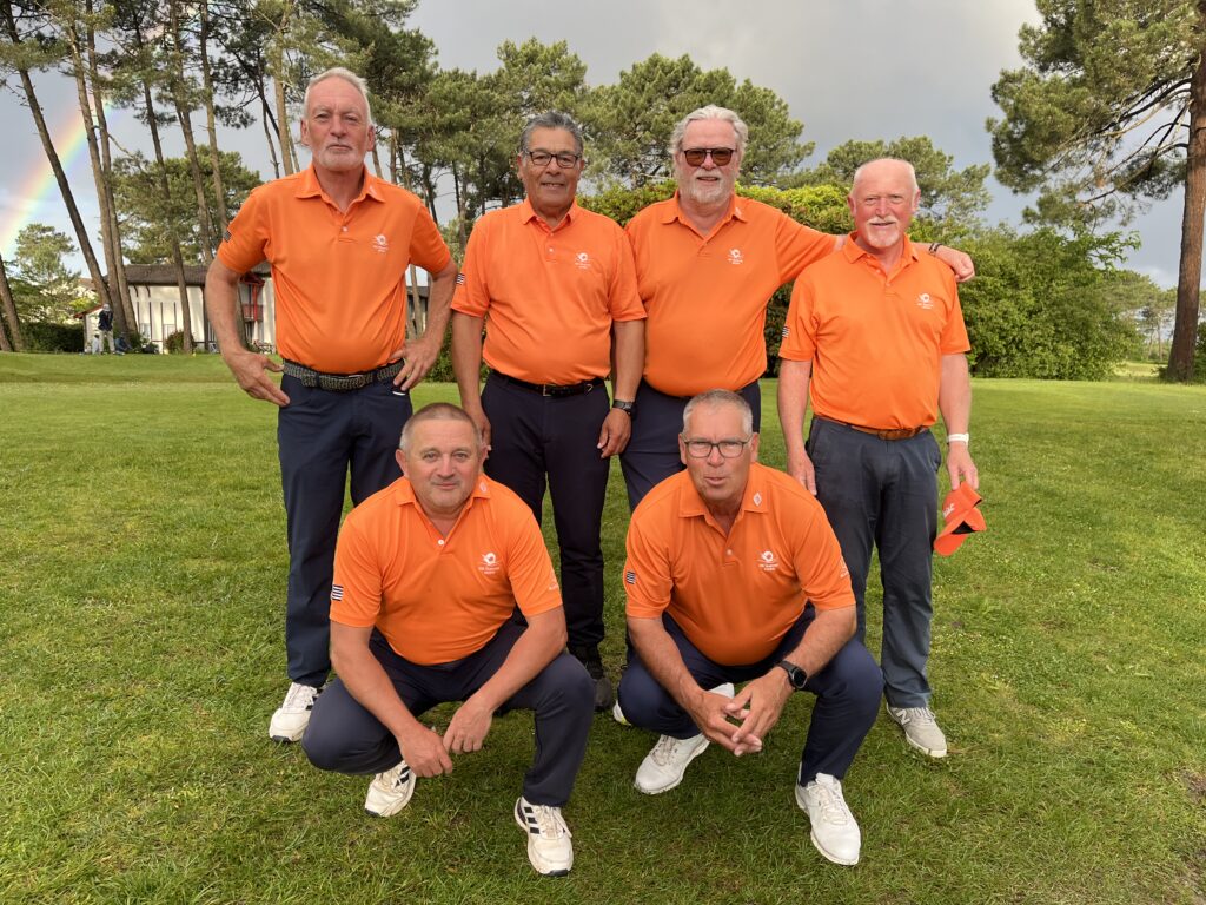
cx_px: 603
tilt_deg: -9.2
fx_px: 906
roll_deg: -0.4
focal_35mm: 26
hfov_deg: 67.3
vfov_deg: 53.1
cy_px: 452
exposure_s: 1/782
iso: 50
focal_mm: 5.1
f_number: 1.6
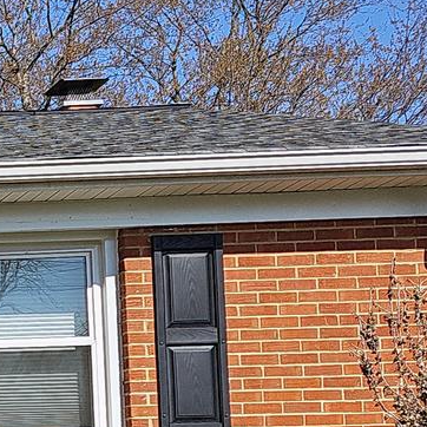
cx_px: -638
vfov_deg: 14.7
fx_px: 1605
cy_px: 515
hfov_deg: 11.9
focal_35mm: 115
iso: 50
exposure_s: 1/824
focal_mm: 6.3
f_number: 1.7
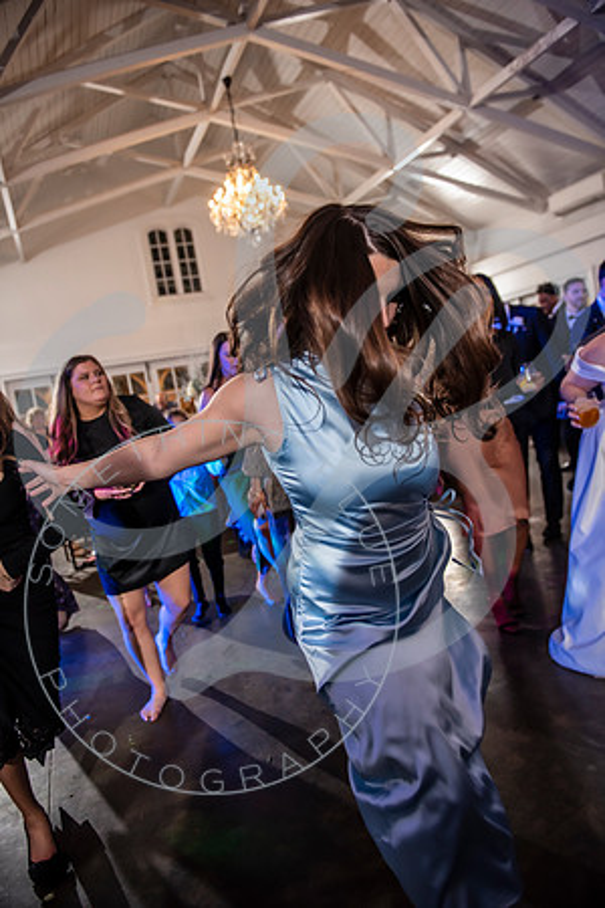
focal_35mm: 24
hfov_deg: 53.1
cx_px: 302
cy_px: 454
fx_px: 605
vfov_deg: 73.7
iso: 1600
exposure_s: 1/125
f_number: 2.8
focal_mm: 24
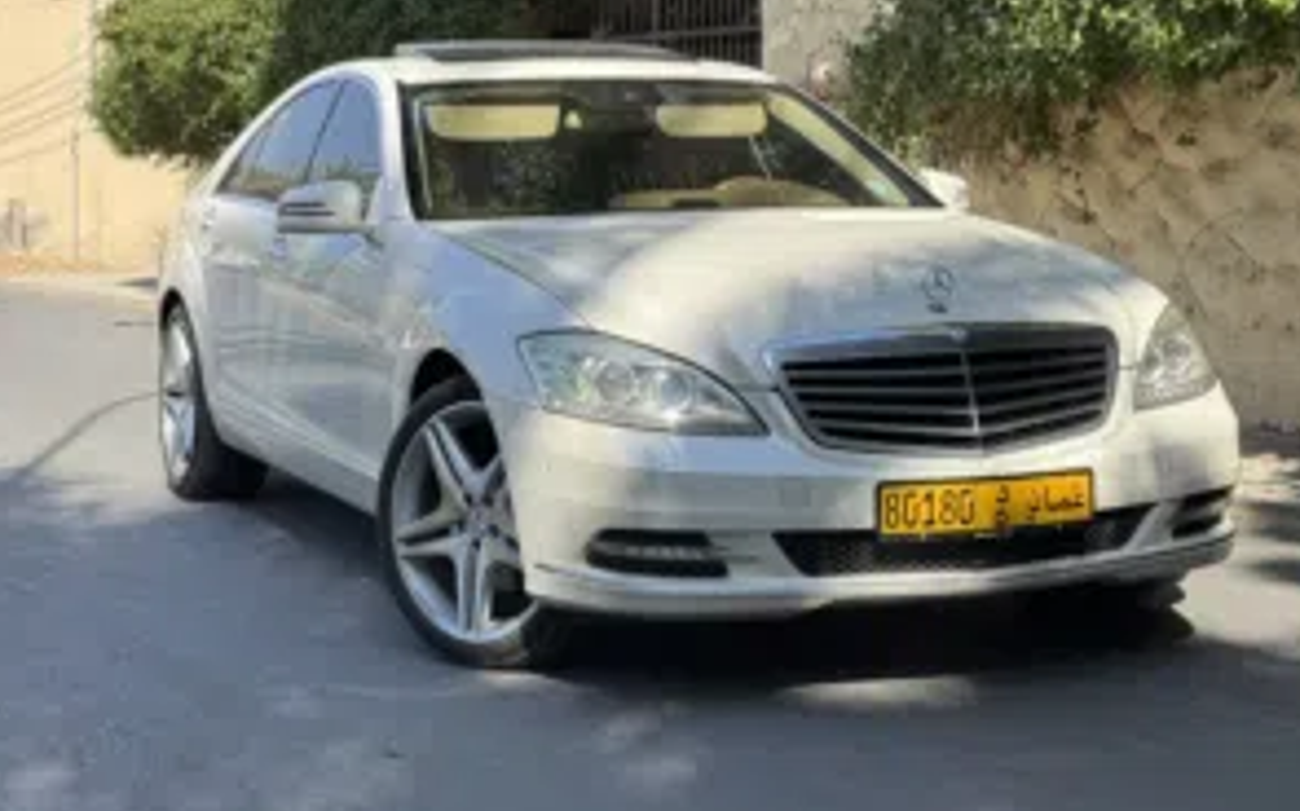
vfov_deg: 18.7
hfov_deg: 29.8
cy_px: 172
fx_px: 2443
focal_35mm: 69
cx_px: 652
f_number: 1.78
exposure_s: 1/1770
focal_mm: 6.76
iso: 64
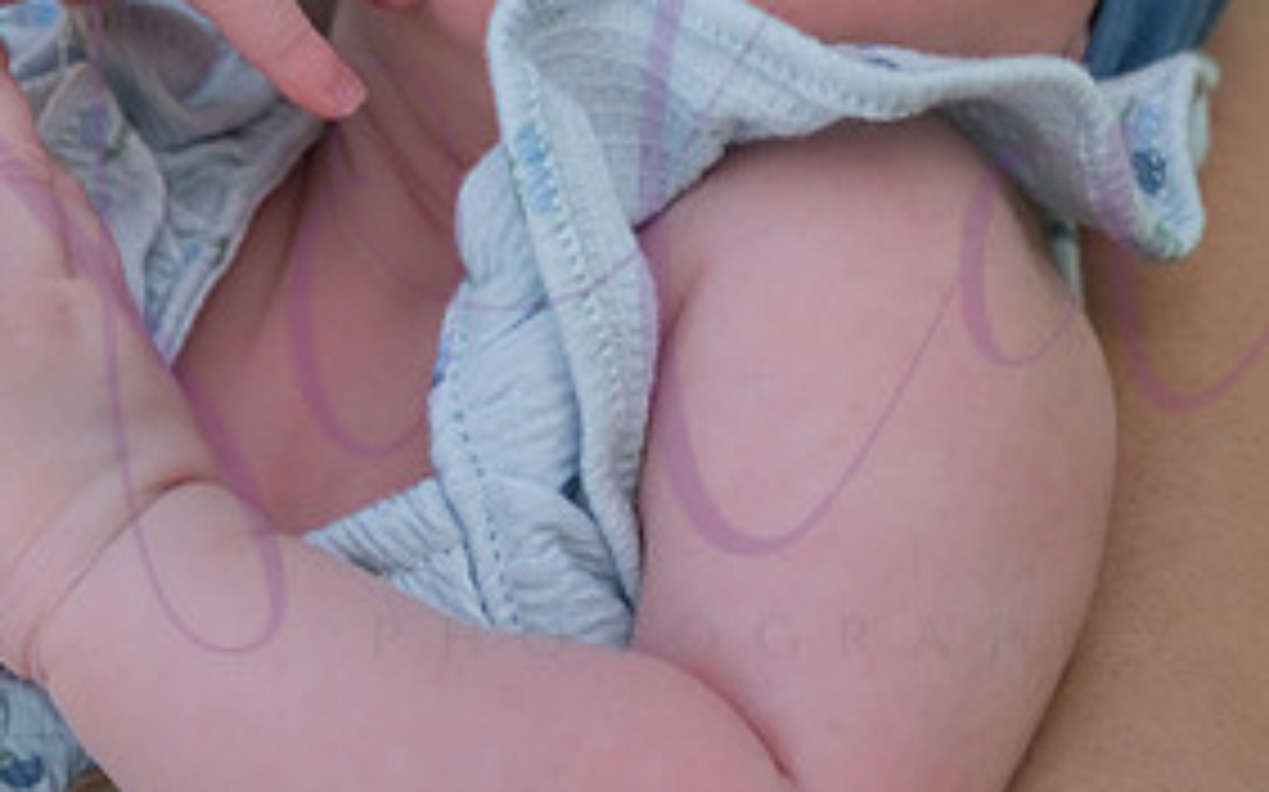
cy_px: -104
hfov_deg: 12.3
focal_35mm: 170
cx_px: 522
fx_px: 5877
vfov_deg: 7.7
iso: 400
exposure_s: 1/320
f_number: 9
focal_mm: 81
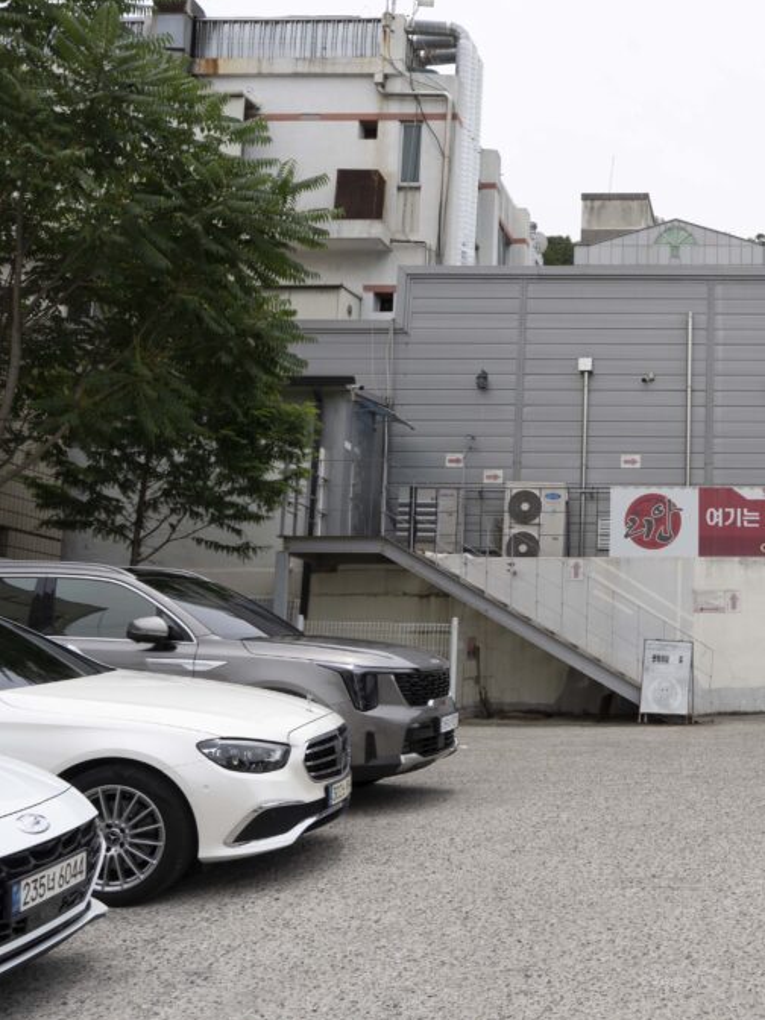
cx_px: 765
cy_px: 514
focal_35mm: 41
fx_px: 1208
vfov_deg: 45.8
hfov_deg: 32.3
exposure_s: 1/160
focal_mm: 28
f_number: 10
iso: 100
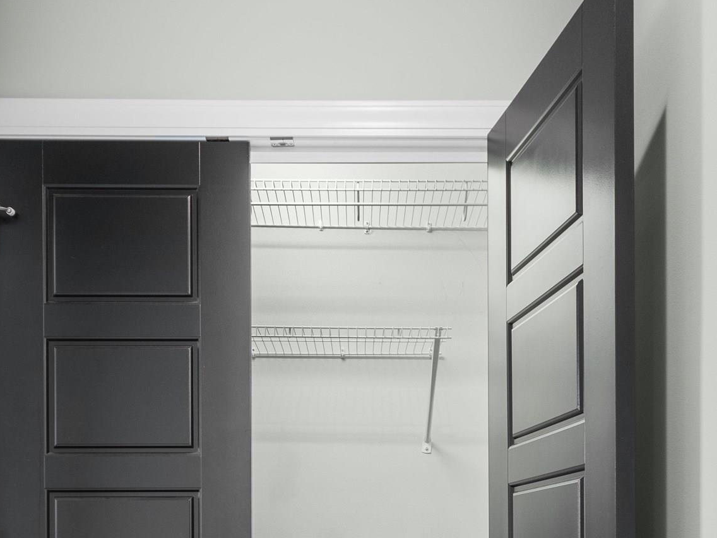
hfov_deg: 47.9
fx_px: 808
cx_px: 367
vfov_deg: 33.2
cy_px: 558
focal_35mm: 39
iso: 100
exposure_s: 2.5
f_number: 4.5
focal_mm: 10
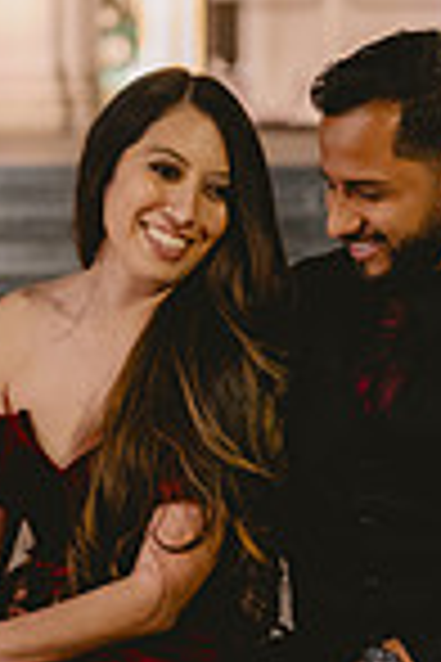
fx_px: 2811
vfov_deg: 13.4
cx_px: 277
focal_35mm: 153
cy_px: 423
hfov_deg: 9.0
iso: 5000
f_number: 2
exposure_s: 1/320
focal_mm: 50
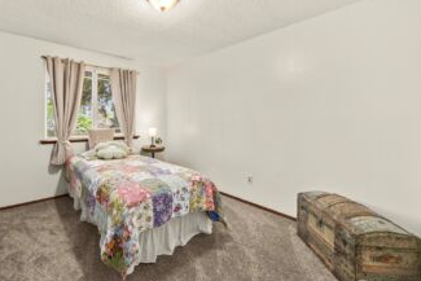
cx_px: 170
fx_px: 187
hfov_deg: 95.5
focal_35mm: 16
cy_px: 126
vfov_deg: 73.6
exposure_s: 1/5
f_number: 7.1
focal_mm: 13
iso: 1000
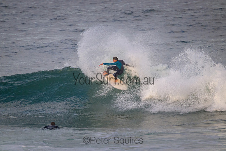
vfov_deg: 1.7
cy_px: 76
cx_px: 113
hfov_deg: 2.6
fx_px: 5023
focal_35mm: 800
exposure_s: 1/1250
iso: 3200
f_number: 11
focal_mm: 800
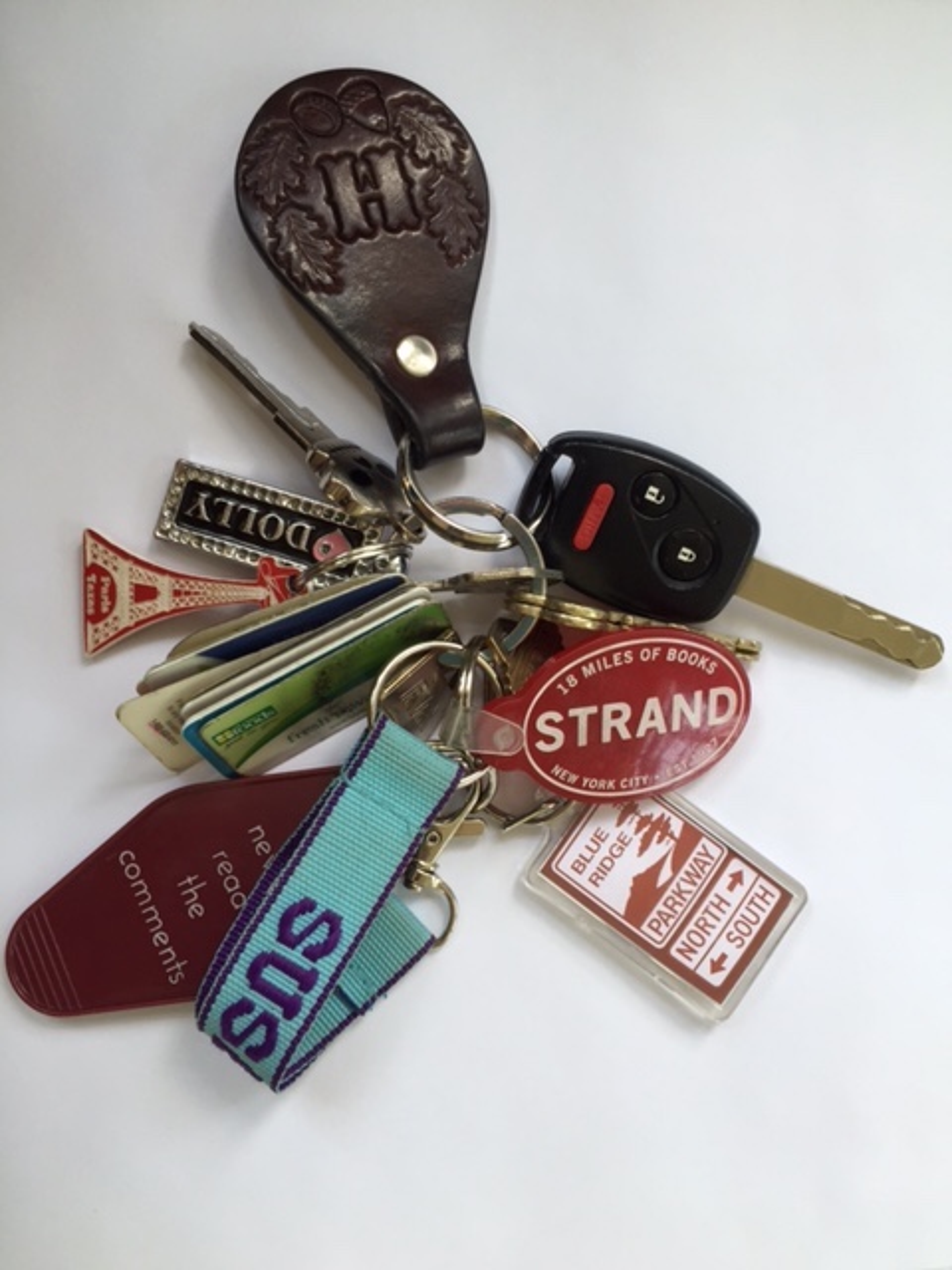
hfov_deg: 48.2
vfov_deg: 61.7
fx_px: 1063
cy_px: 635
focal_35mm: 29
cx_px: 476
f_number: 2.2
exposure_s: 1/60
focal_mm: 4.15
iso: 32
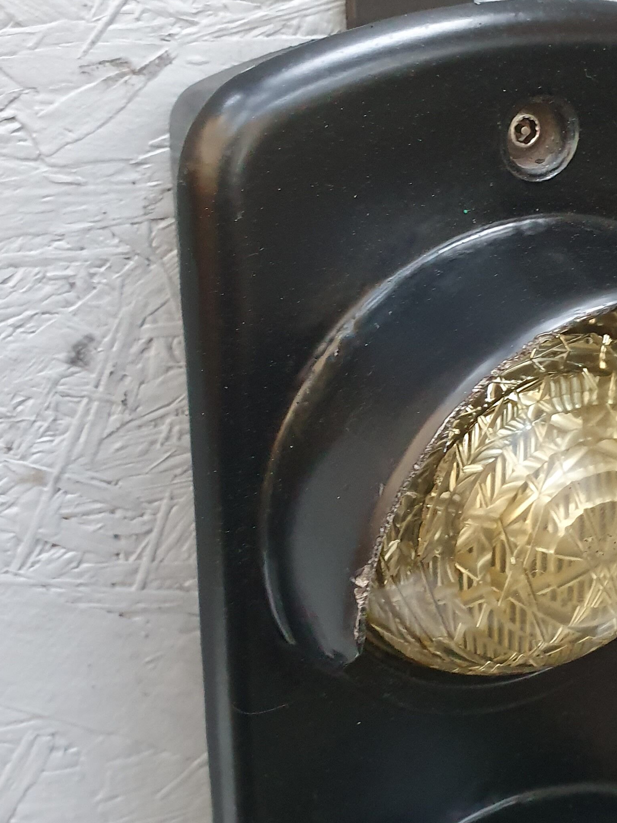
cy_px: 362
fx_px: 1212
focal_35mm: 51
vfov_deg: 37.4
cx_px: 474
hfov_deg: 28.1
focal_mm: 4.32
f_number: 2.4
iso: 640
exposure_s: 1/50
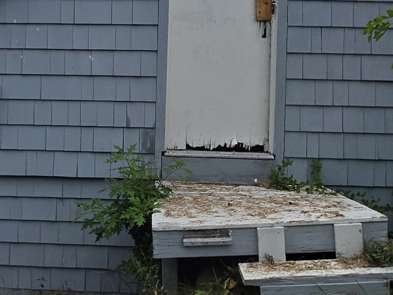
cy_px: 99
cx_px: 117
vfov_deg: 29.5
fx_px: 556
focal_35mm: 49
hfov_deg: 38.3
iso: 32
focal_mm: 2.2
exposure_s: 1/1186
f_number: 1.9
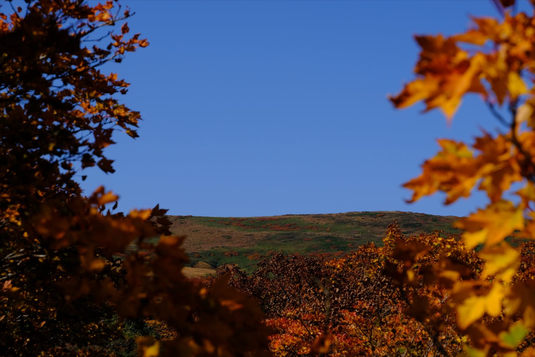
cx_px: 268
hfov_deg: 18.3
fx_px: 1664
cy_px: 178
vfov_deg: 12.2
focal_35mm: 112
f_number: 13
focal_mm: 74.4
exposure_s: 1/280
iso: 200
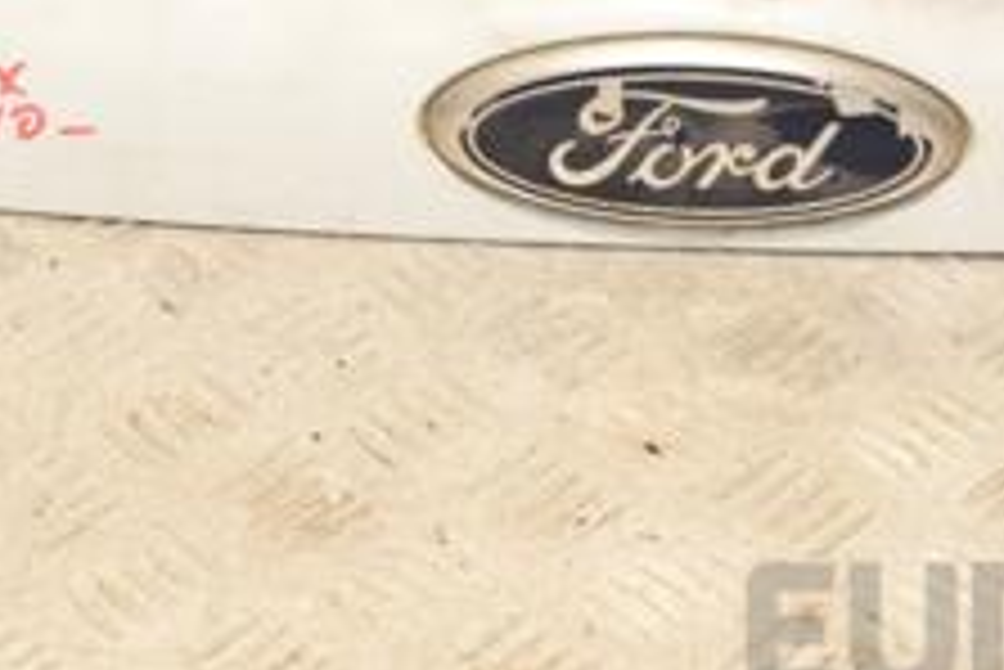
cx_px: 662
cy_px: 31
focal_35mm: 141
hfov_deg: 14.5
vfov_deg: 9.7
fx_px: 3944
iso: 800
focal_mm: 35
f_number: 6.3
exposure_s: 1/200
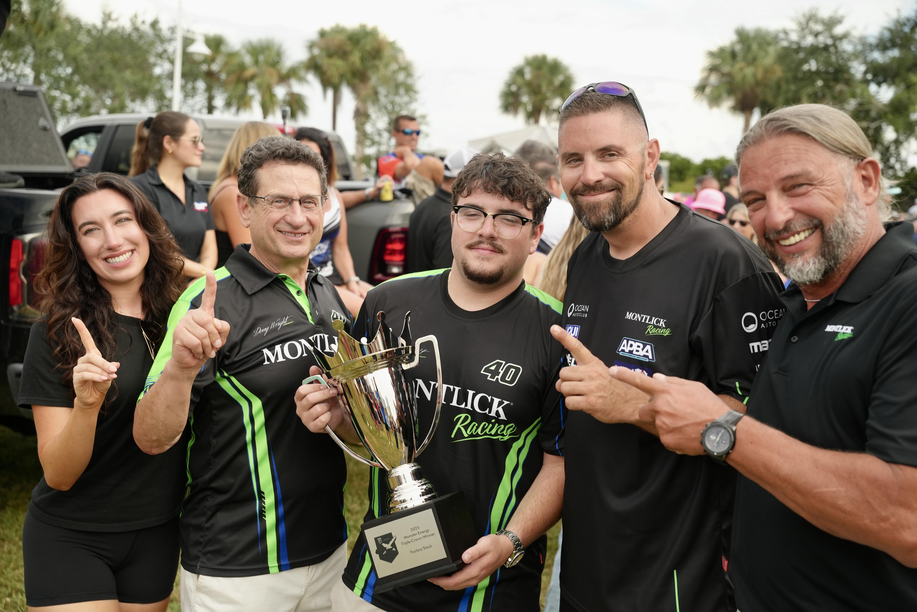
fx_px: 1100
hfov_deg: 45.2
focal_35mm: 43
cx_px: 458
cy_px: 306
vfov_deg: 31.1
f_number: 4
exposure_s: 1/160
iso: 400
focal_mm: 43.2
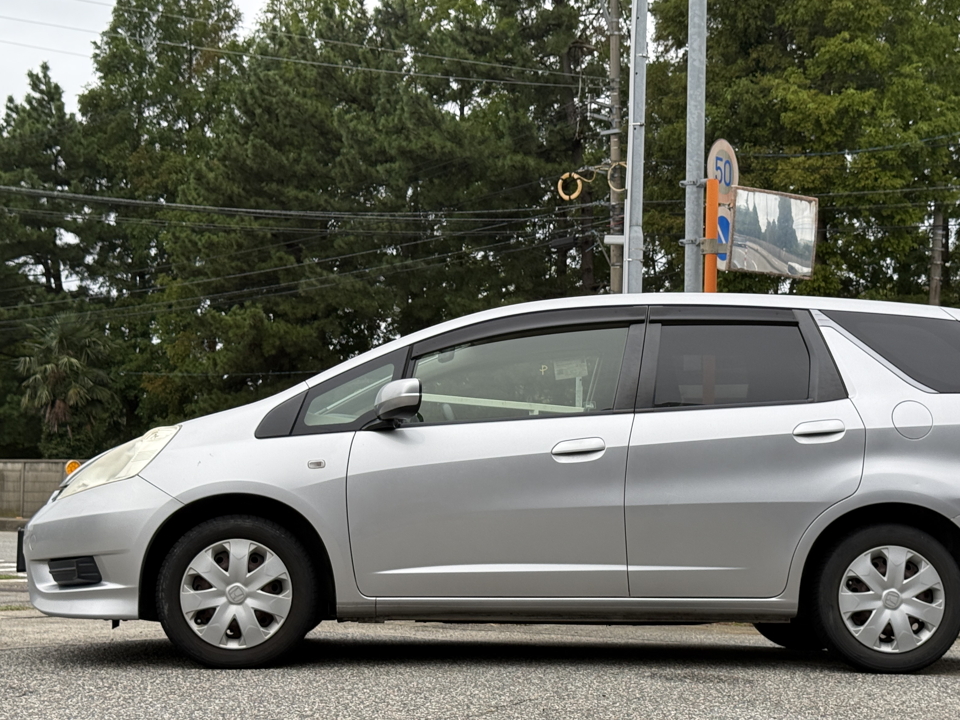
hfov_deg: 31.1
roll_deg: -1.0
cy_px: 441
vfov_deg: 23.6
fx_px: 1719
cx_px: 555
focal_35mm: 62
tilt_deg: +1.9
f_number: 1.78
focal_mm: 6.76
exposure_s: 1/523
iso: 64
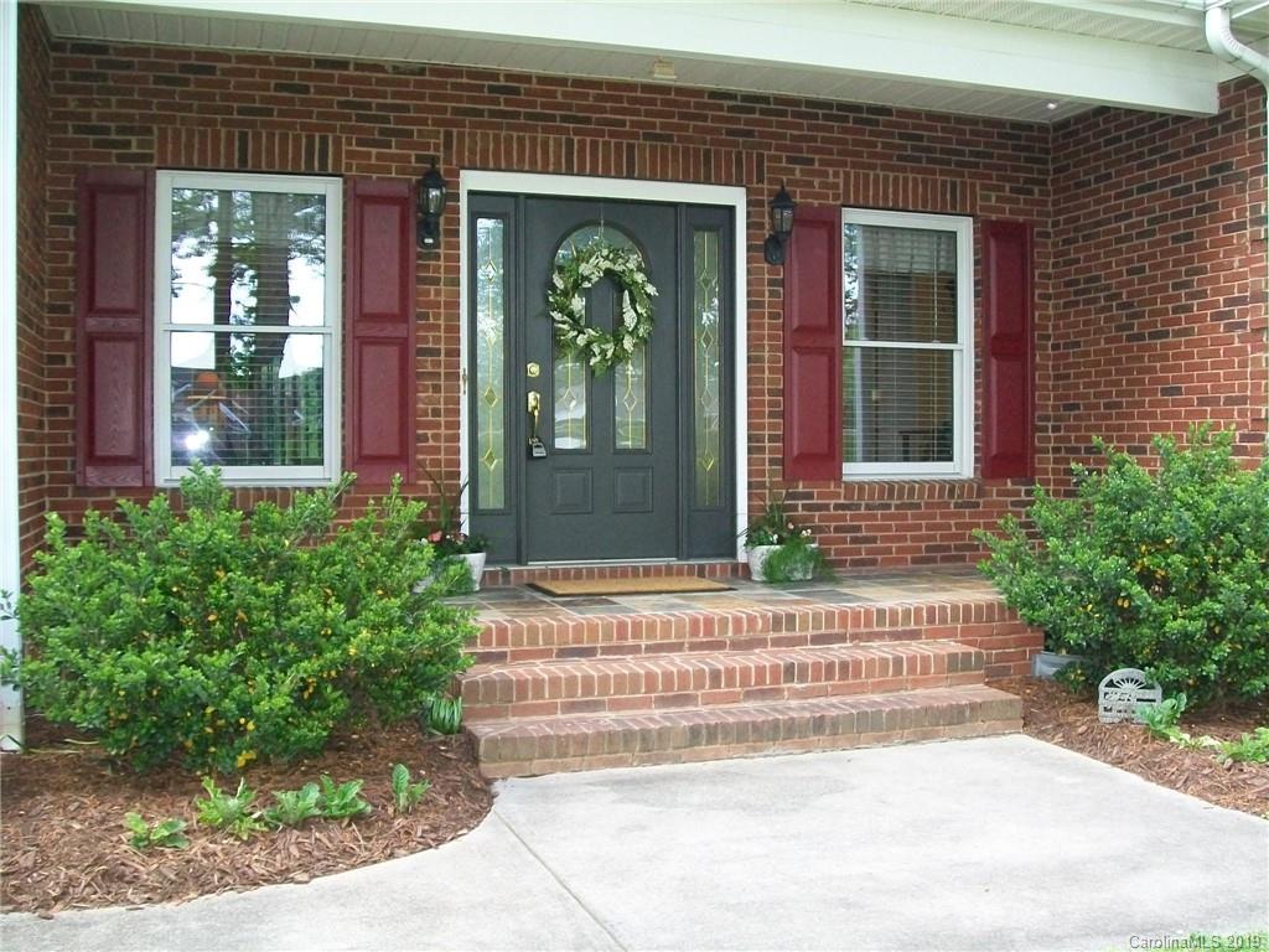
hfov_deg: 51.4
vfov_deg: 39.7
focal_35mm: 36
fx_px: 1320
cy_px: 476
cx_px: 634
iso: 160
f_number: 2.7
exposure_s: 1/100
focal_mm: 6
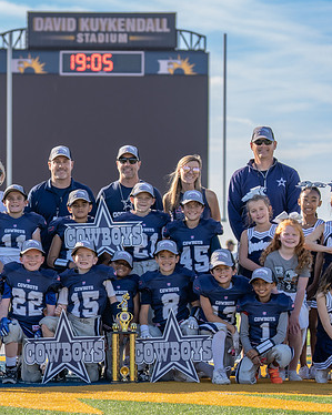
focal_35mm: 171
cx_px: 51
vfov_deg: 11.3
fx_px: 2101
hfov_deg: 9.0
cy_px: 252
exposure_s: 1/800
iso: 100
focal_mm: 82
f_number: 2.8
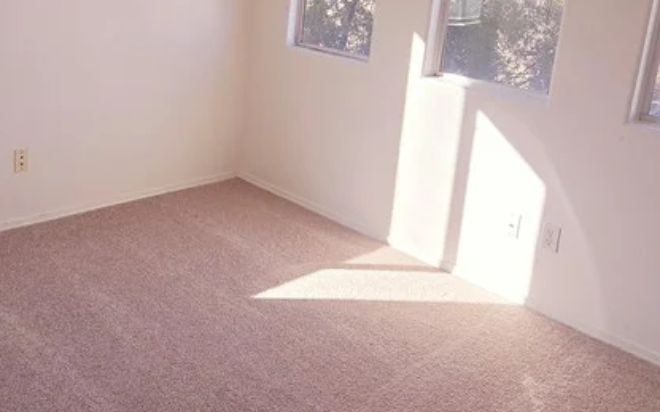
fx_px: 611
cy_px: 108
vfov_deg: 36.5
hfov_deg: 55.7
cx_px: 227
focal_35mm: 34
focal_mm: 2.2
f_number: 2.2
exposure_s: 1/829
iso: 50
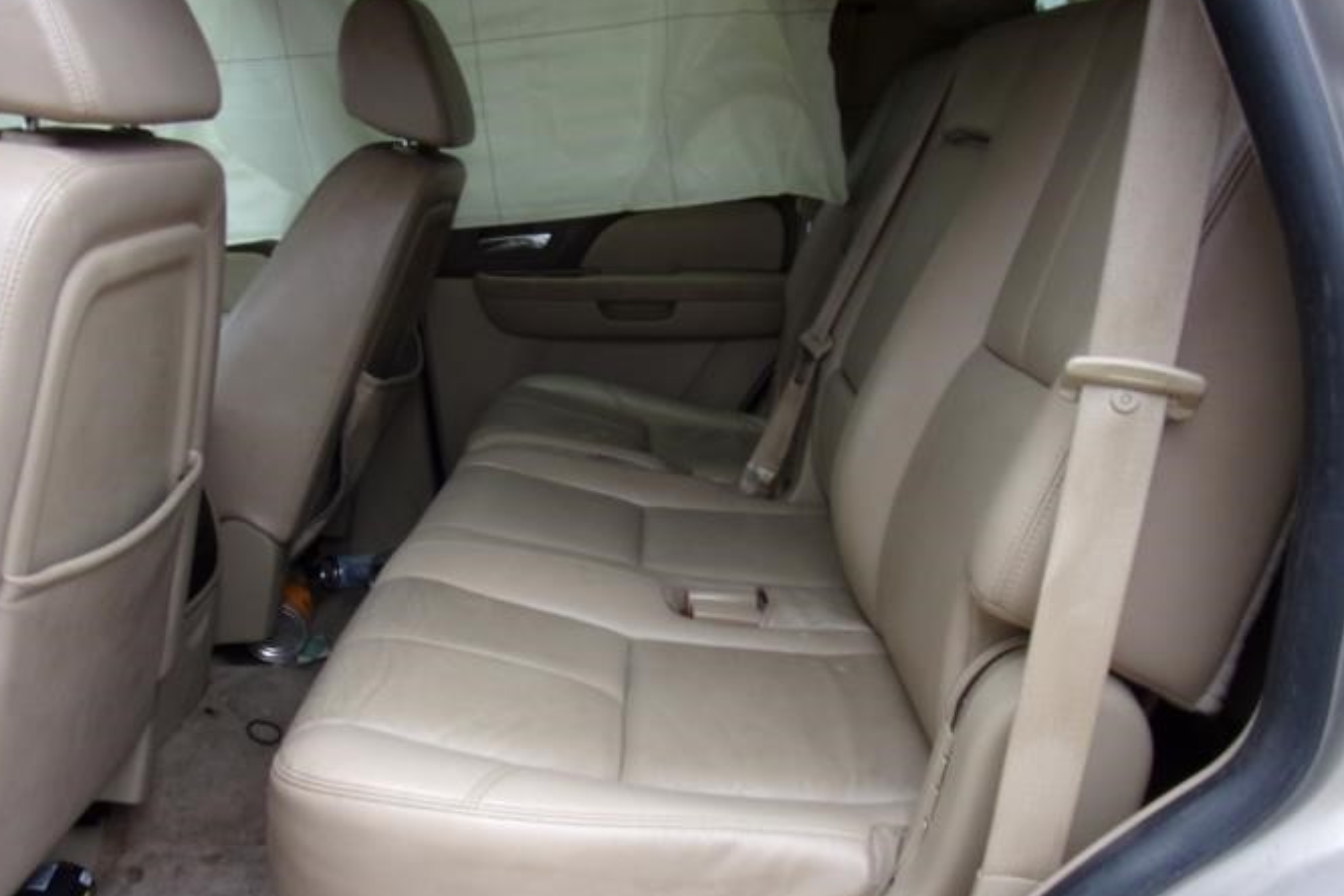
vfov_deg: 43.5
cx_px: 650
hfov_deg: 61.9
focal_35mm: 30
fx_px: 1120
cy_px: 515
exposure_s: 1/38
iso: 80
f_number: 3.3
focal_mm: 4.3
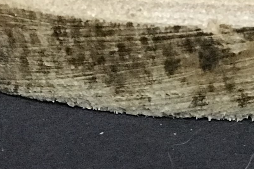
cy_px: -297
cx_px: 266
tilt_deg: -34.7
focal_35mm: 298
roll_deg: -0.1
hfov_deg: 6.9
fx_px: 2103
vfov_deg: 4.5
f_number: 2.8
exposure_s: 1/50
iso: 125
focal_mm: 6.6
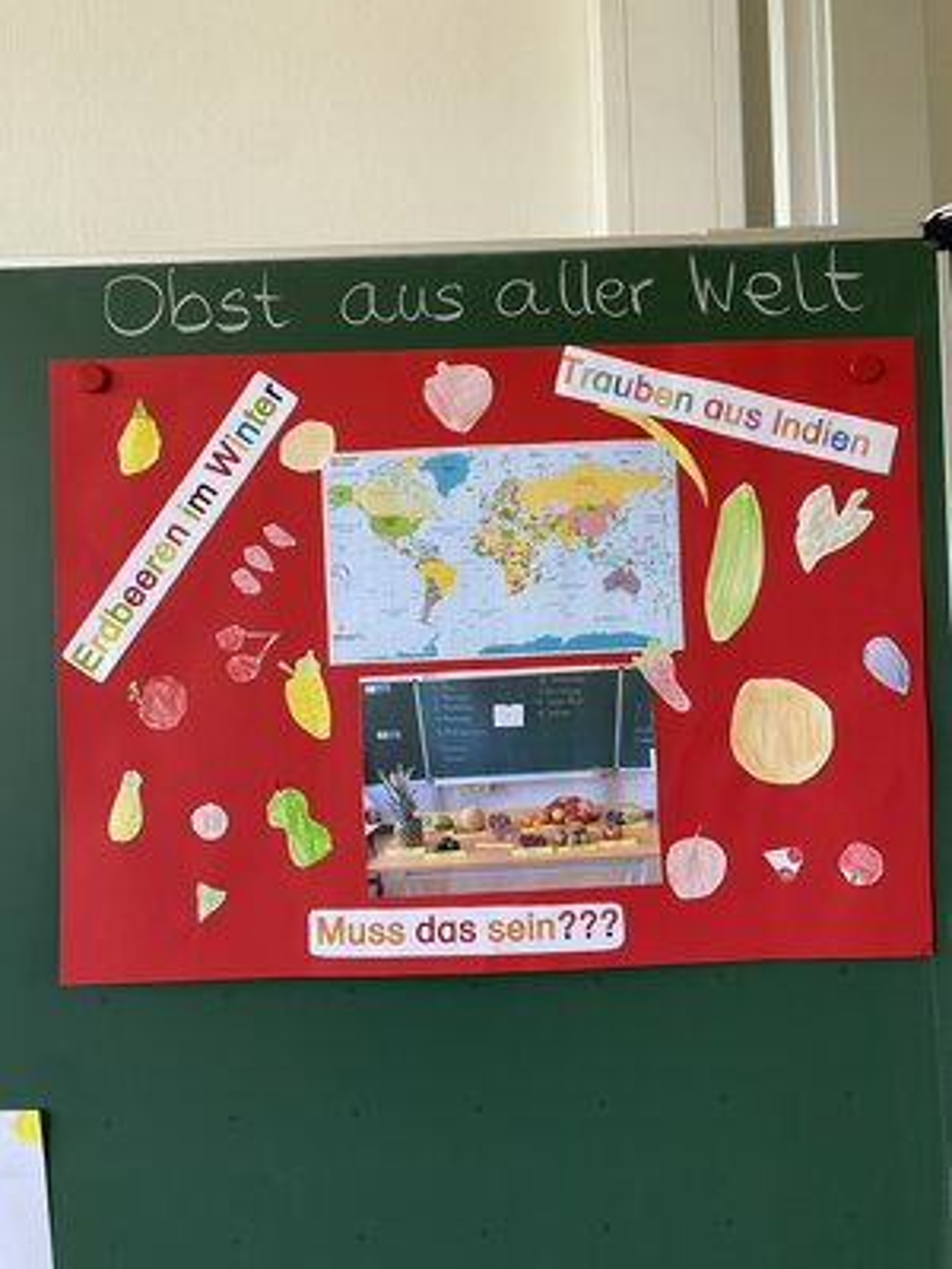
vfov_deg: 67.3
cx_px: 476
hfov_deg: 53.1
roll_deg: +1.0
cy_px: 634
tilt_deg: +0.7
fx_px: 953
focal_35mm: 26
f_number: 1.8
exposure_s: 1/83
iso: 125
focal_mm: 4.25
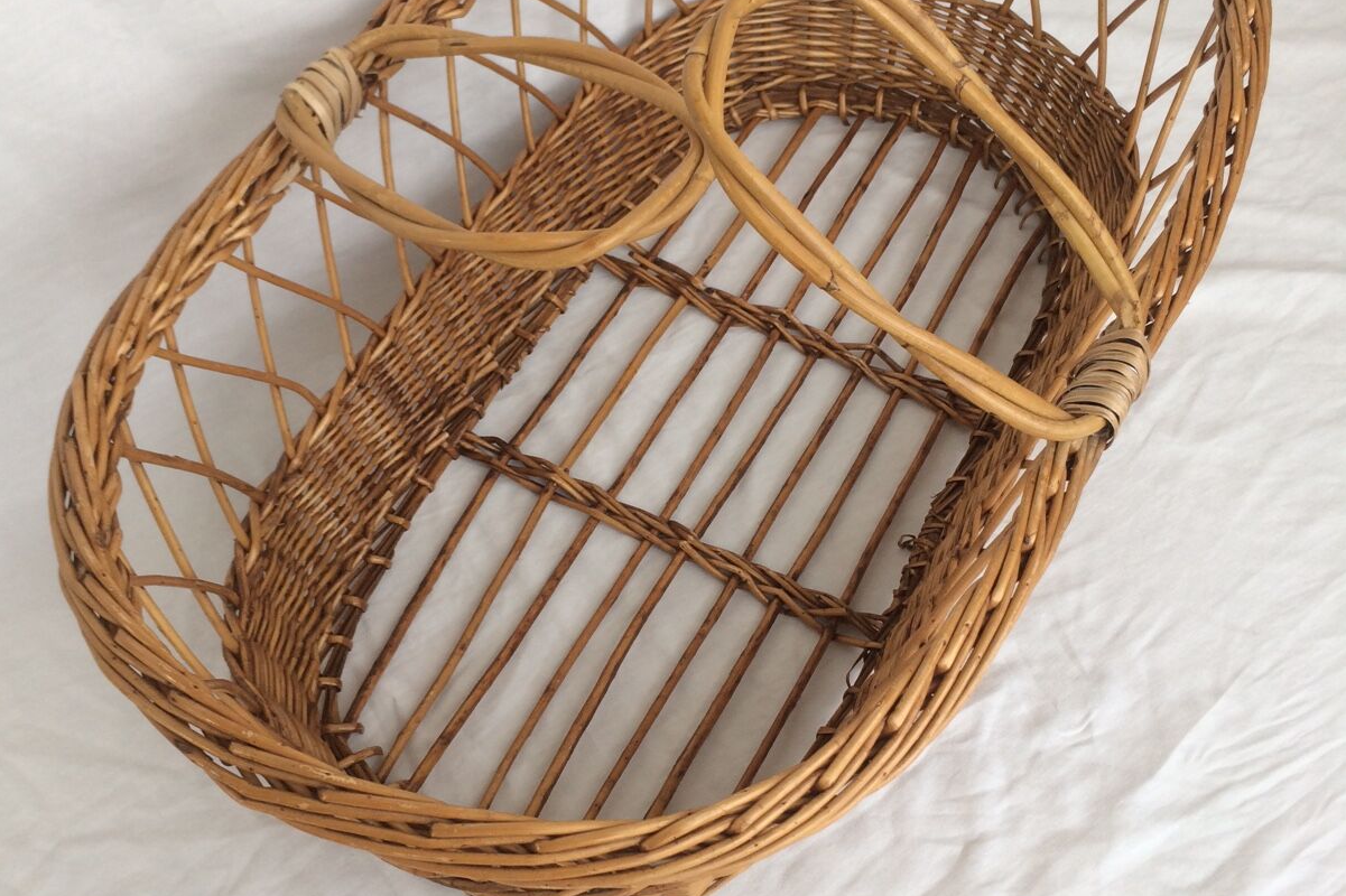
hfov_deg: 47.4
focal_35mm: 41
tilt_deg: -55.2
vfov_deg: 32.6
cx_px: 663
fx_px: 1532
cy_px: 442
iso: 40
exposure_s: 1/50
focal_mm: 4.15
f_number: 2.2
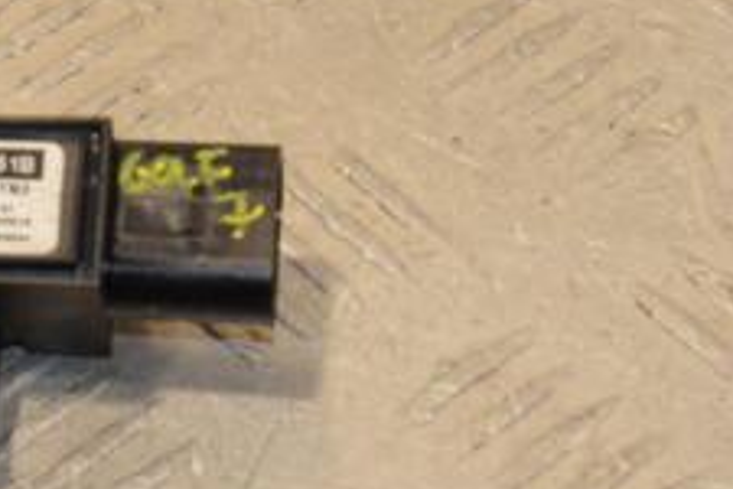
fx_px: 5375
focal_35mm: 264
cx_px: 49
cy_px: 450
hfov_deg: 7.8
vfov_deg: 5.2
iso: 800
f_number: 10
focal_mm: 66
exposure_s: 1/200
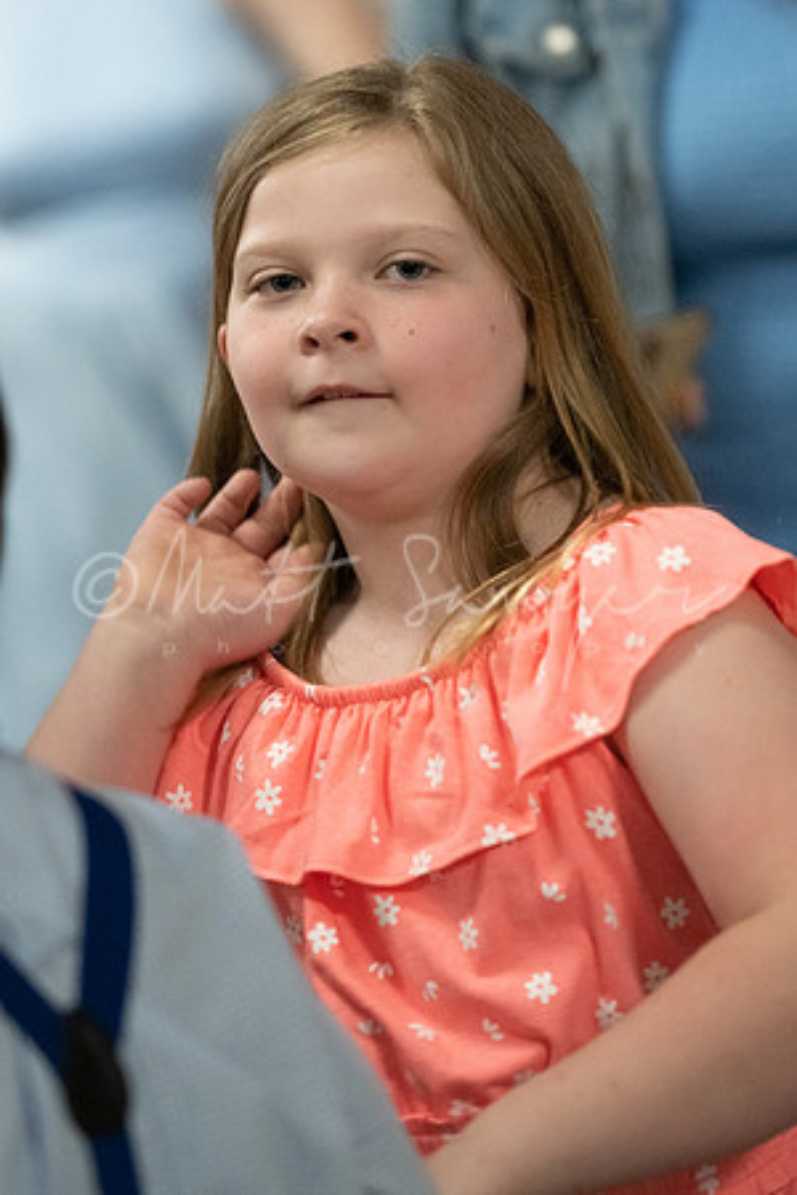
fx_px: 4901
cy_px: 503
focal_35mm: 148
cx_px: 398
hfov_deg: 9.3
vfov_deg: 13.9
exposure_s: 1/200
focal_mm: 85
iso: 1600
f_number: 1.8
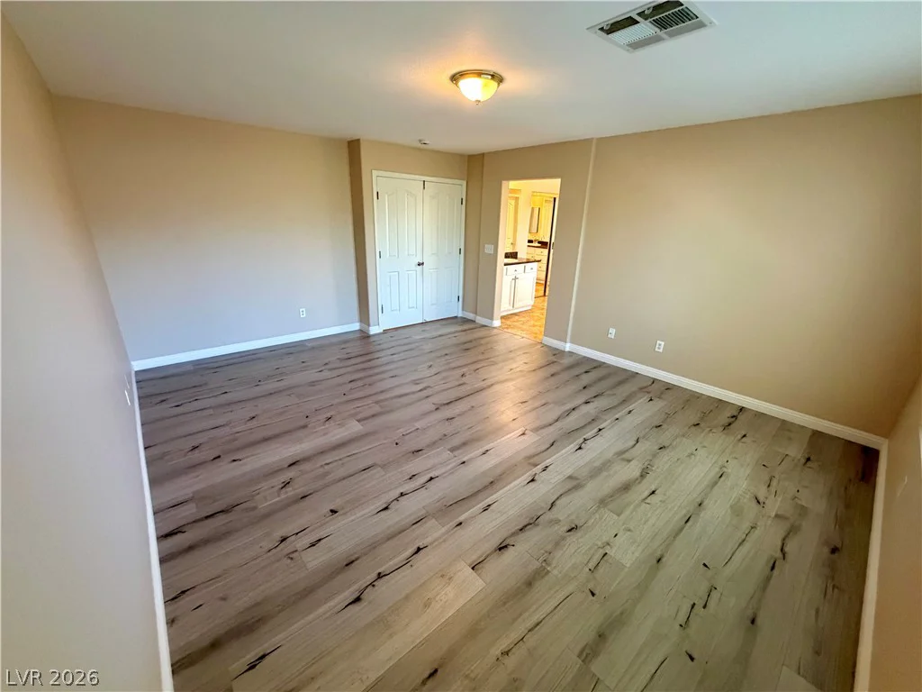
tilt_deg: -20.1
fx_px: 373
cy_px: 346
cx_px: 461
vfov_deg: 85.7
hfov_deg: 102.1
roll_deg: -0.8
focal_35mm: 14
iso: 500
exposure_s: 1/60
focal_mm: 2.22
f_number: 2.2
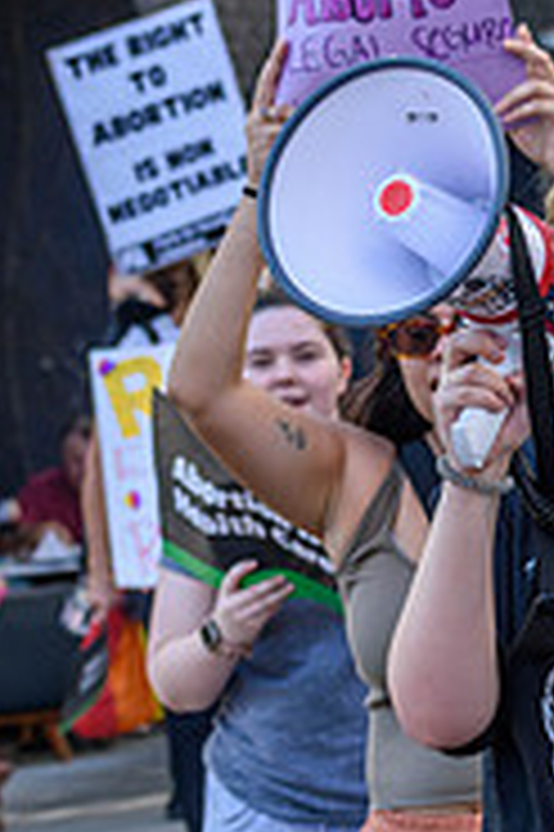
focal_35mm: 256
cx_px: 640
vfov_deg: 8.1
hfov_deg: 5.3
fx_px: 5920
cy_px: 454
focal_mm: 70
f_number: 5.6
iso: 400
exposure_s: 1/500
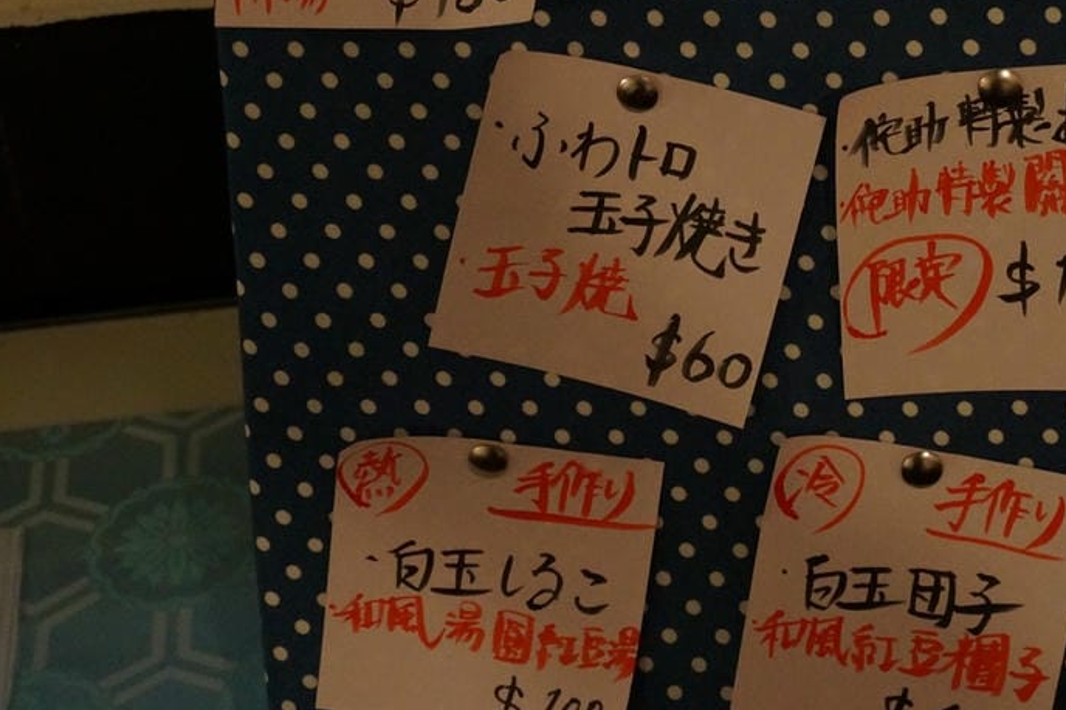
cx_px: 815
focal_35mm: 76
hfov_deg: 26.3
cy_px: 188
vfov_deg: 17.9
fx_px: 2245
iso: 3200
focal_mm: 29
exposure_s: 1/50
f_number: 4.5
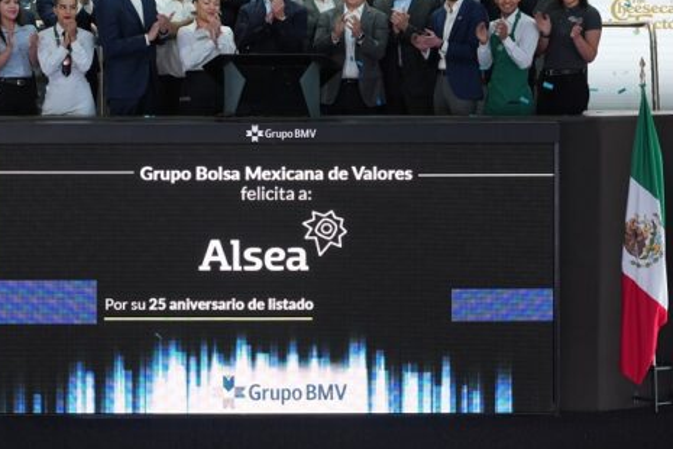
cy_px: 82
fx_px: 3084
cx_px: 261
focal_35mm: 165
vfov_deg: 8.3
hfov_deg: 12.4
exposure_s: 1/100
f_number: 3.2
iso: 400
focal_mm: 100
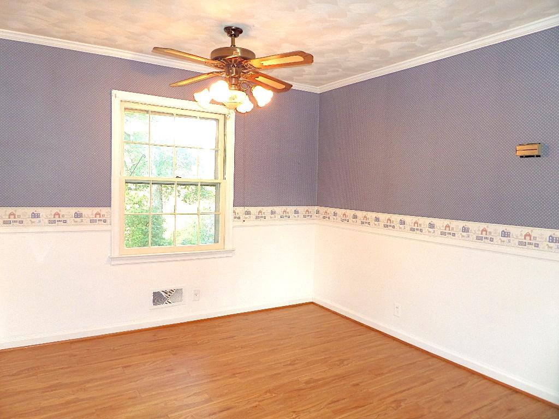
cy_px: 210
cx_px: 280
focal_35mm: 24
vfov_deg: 56.8
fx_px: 388
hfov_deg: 71.6
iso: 200
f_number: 3.2
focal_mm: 4
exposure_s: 1/30
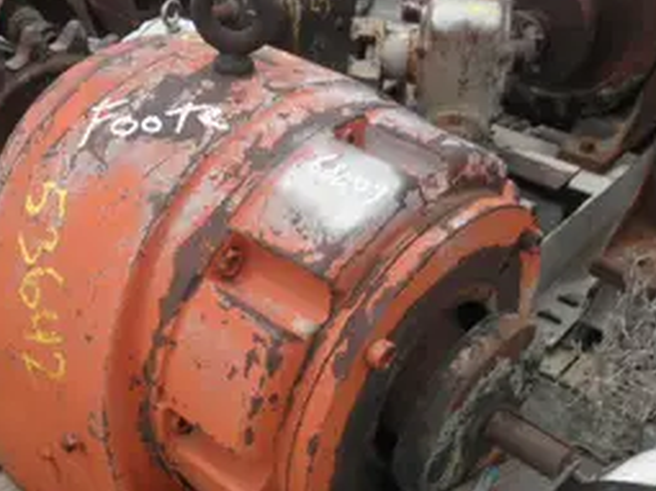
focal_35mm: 44
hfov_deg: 42.5
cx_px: 232
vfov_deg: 32.4
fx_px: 833
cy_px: 344
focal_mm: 5
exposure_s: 1/100
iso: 64
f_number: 8.5
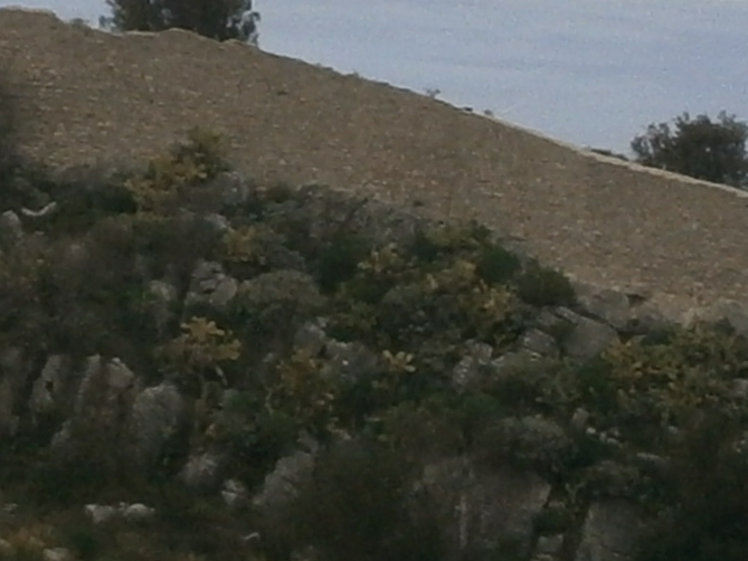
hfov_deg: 4.2
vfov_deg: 3.2
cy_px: -58
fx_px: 10115
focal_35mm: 468
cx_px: -15
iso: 80
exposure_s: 1/500
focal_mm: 13
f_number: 4.4
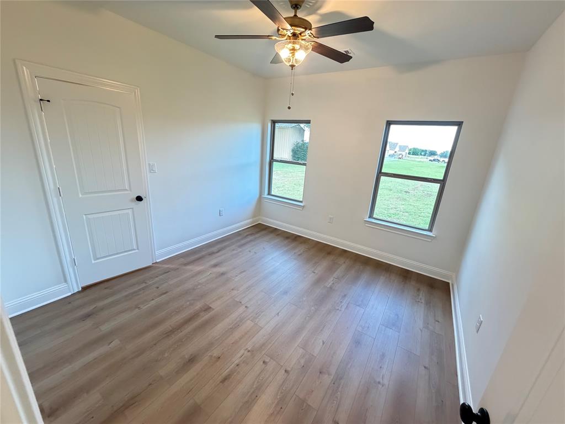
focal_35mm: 14
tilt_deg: -15.9
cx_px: 282
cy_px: 212
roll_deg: -3.8
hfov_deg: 102.1
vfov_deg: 85.7
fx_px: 229
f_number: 2.2
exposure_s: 1/60
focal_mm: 2.22
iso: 640
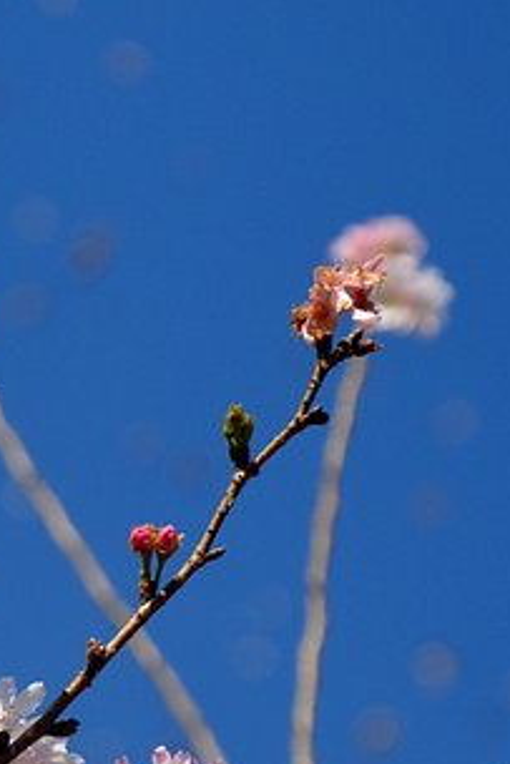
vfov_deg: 5.1
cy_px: 540
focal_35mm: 404
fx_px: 8575
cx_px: -181
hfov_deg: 3.4
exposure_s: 1/640
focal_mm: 80
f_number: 6.3
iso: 200
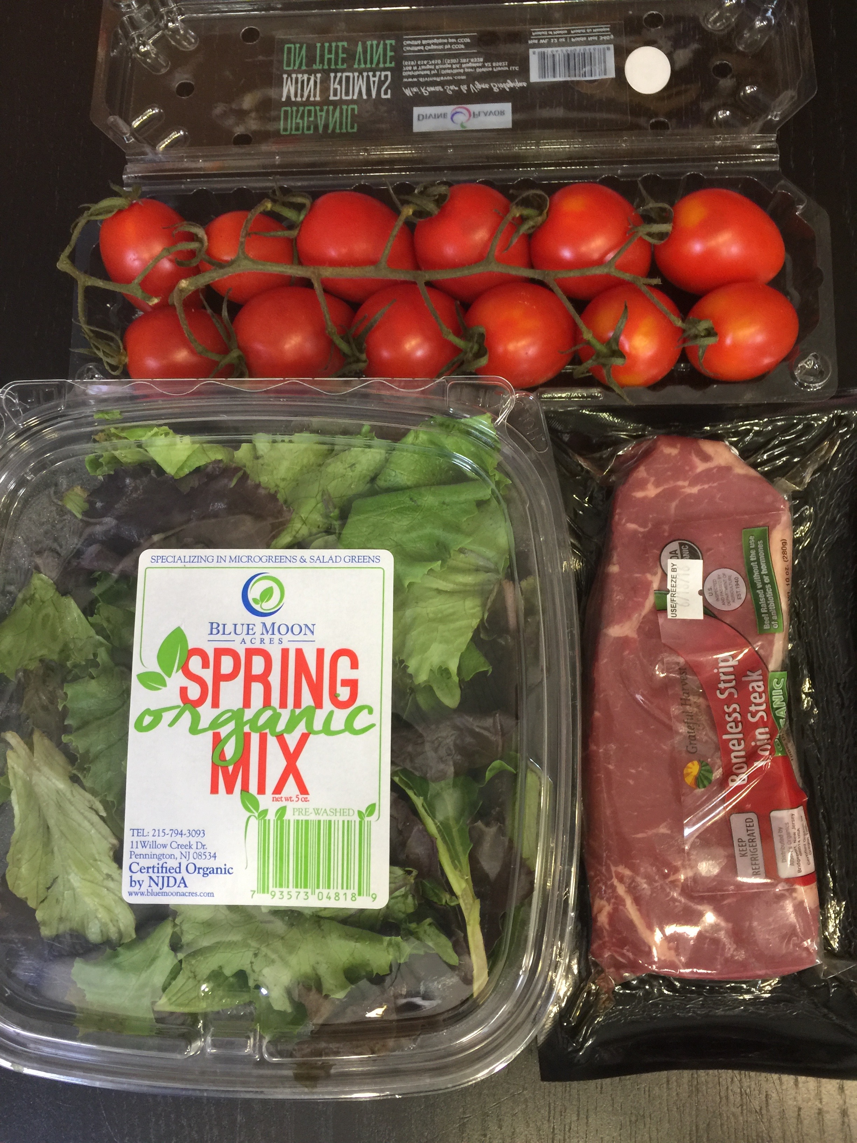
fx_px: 957
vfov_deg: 61.7
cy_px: 572
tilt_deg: -81.6
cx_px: 428
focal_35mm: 29
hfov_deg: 48.2
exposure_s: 1/15
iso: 64
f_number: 2.2
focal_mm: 4.15
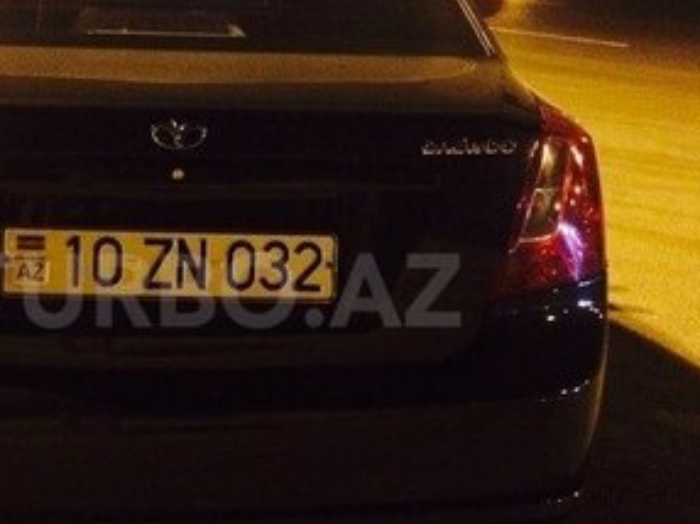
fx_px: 1354
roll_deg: -0.2
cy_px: 290
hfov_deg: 28.7
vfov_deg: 21.9
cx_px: 210
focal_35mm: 67
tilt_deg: -13.2
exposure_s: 1/17
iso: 500
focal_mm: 4.15
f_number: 2.2
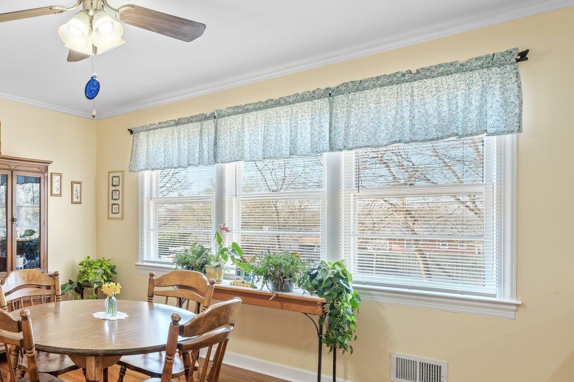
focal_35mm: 27
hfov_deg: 60.2
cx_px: 90
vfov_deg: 47.8
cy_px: 218
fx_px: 430
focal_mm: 16
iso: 250
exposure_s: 1/2.5
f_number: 9
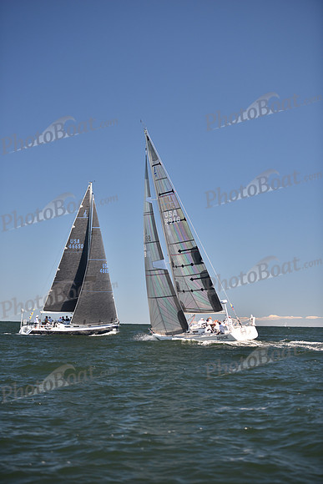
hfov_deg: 19.5
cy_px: 242
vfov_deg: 28.8
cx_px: 162
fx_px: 941
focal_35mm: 70
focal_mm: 70
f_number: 2.8
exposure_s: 1/800
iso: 200
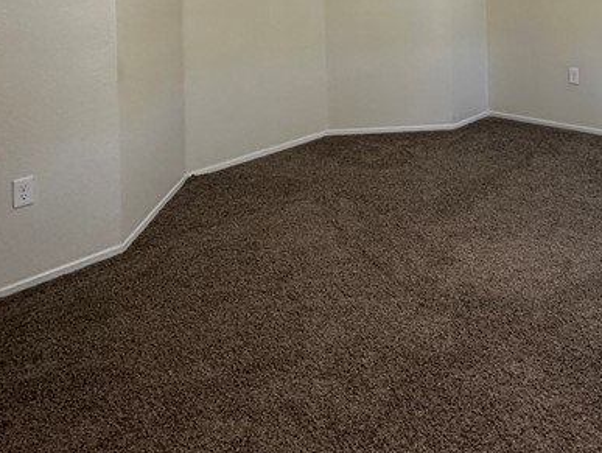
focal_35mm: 37
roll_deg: +0.9
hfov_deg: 48.1
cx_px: 454
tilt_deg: +1.1
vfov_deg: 33.3
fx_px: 644
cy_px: -56
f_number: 2.2
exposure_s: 1/120
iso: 320
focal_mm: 2.22
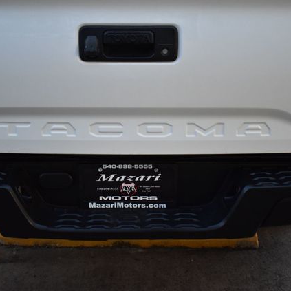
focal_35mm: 54
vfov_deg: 31.6
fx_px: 514
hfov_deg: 31.6
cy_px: 146
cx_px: 140
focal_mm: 28
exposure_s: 1/10
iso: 1600
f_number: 4.2
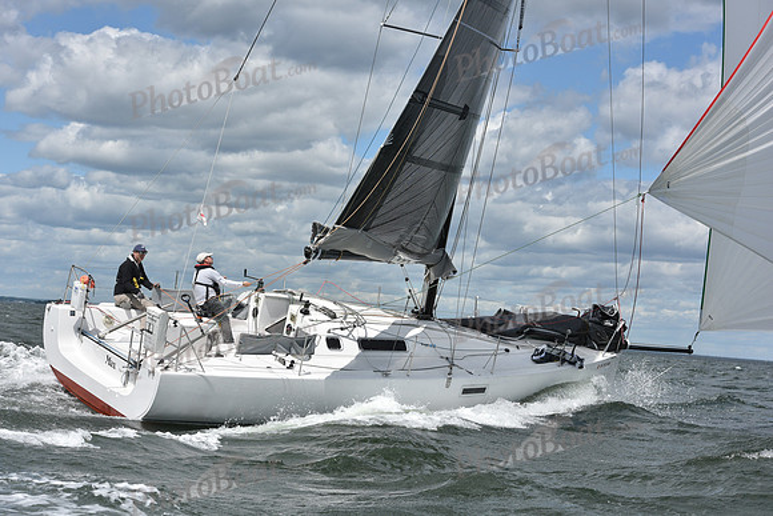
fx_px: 1503
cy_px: 258
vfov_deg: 19.5
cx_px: 386
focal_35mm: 70
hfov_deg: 28.8
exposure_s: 1/1600
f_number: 8
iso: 320
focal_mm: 70
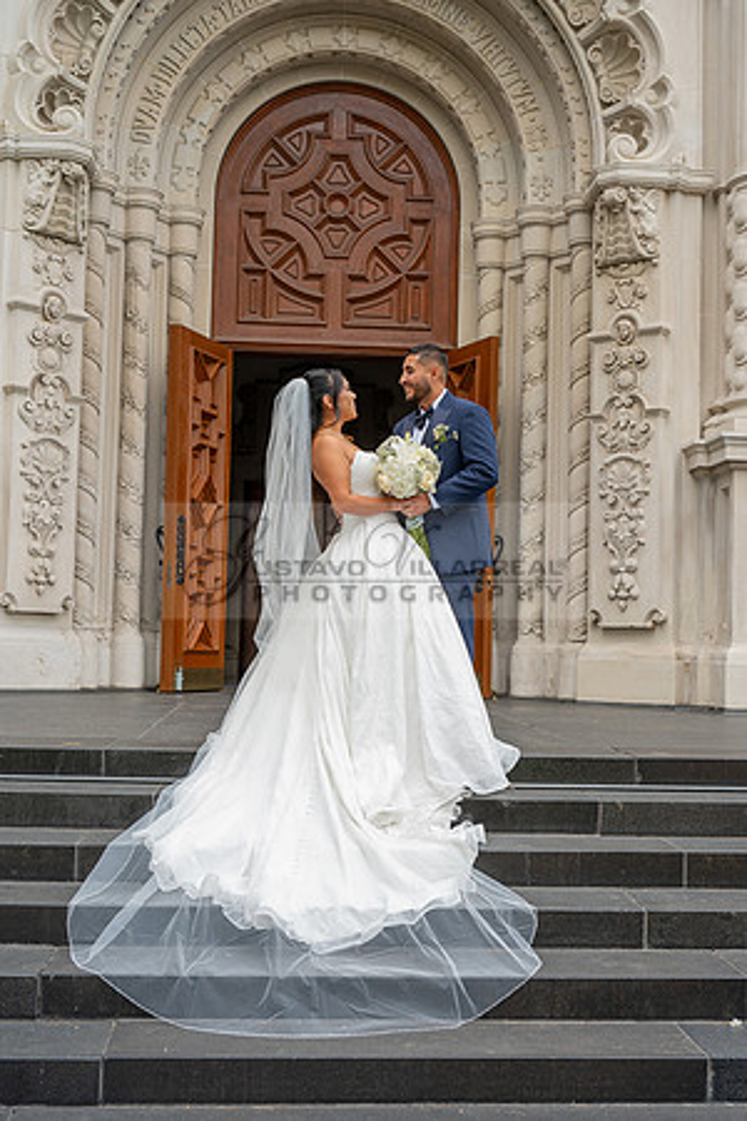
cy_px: 560
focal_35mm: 46
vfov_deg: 42.7
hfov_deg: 29.2
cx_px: 374
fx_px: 1432
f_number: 5
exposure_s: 1/250
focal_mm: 46
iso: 250
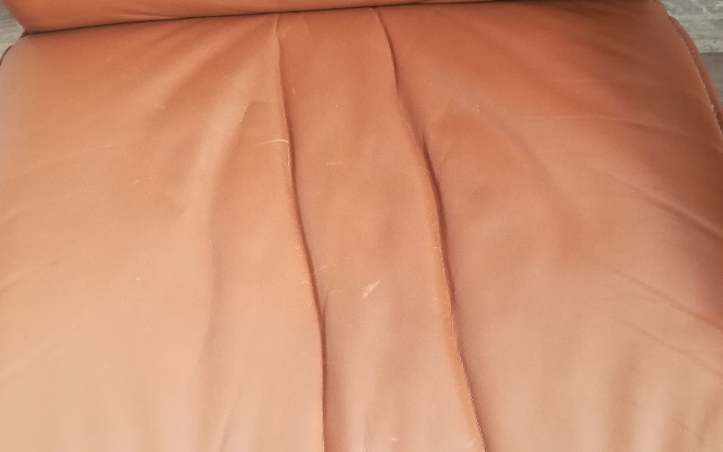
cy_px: 250
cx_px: 317
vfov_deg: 32.0
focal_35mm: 40
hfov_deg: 49.2
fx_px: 788
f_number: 2.2
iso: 250
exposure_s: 1/33.3
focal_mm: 3.83
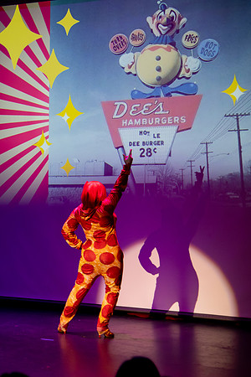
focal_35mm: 102
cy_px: 187
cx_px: -46
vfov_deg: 20.0
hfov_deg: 13.1
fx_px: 1069
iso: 4000
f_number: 4
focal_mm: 62
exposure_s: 1/250
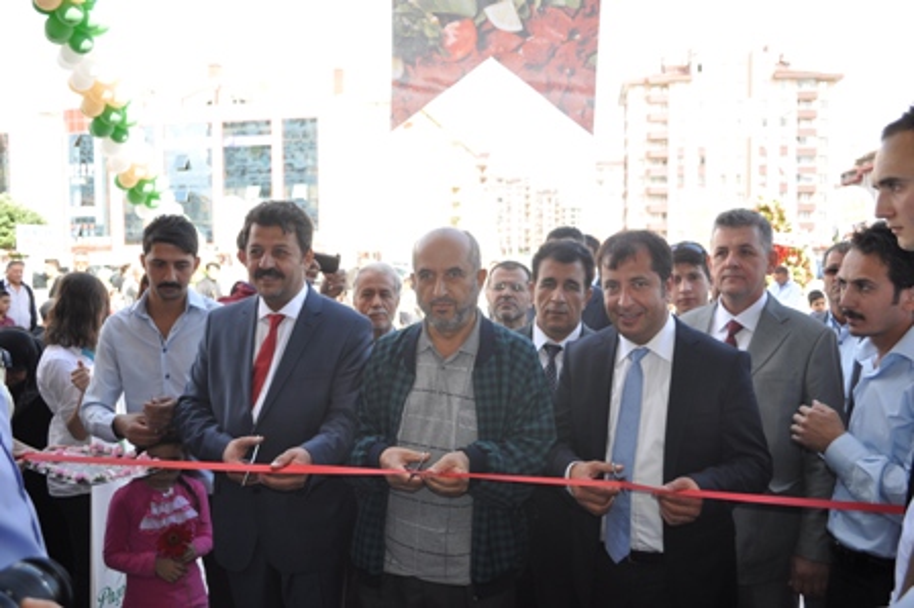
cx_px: 457
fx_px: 761
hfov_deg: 62.0
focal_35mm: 30
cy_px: 304
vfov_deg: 43.5
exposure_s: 1/200
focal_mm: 20
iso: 200
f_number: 4
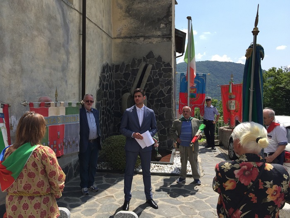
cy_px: 109
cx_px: 145
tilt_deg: -2.3
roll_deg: -0.3
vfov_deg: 48.2
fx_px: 243
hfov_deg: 61.7
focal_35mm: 29
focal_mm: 4.15
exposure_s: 1/1582
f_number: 2.2
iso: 32
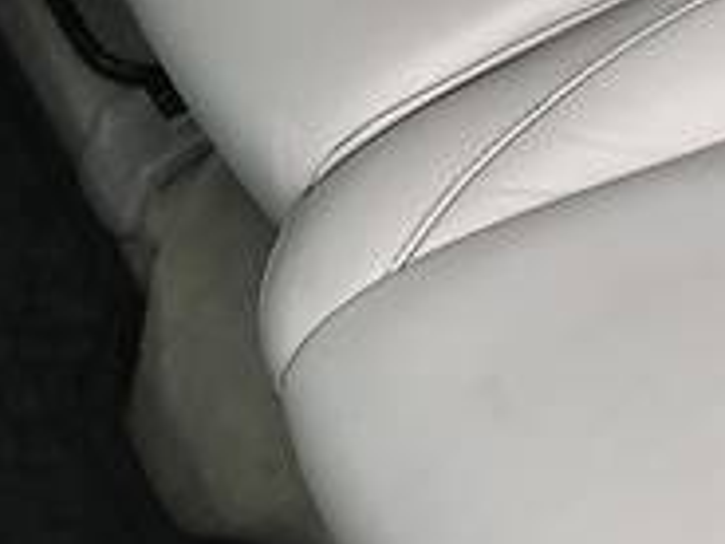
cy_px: -398
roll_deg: +9.7
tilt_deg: -42.0
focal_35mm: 122
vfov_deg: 11.4
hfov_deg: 14.9
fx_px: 2555
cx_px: 1123
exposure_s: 1/164
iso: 20
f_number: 1.8
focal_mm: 4
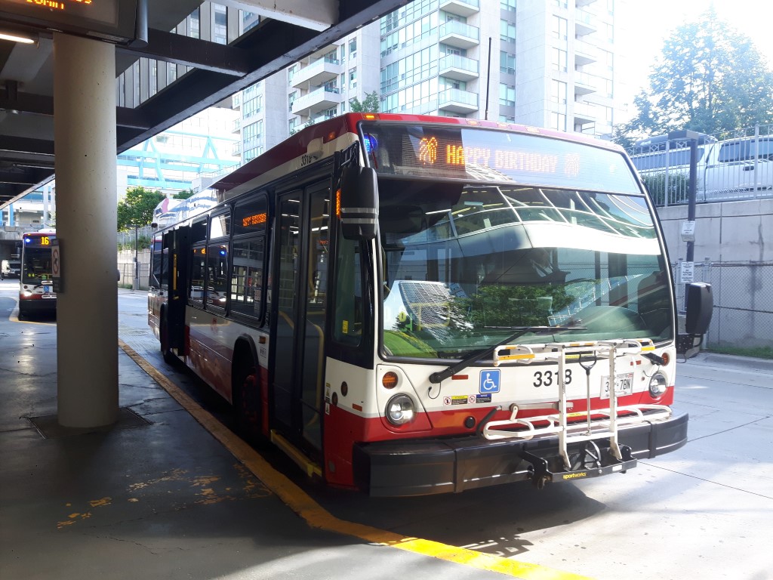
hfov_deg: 58.4
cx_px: 386
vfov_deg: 45.4
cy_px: 290
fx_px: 692
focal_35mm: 31
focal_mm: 3.7
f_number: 1.9
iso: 50
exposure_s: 1/100
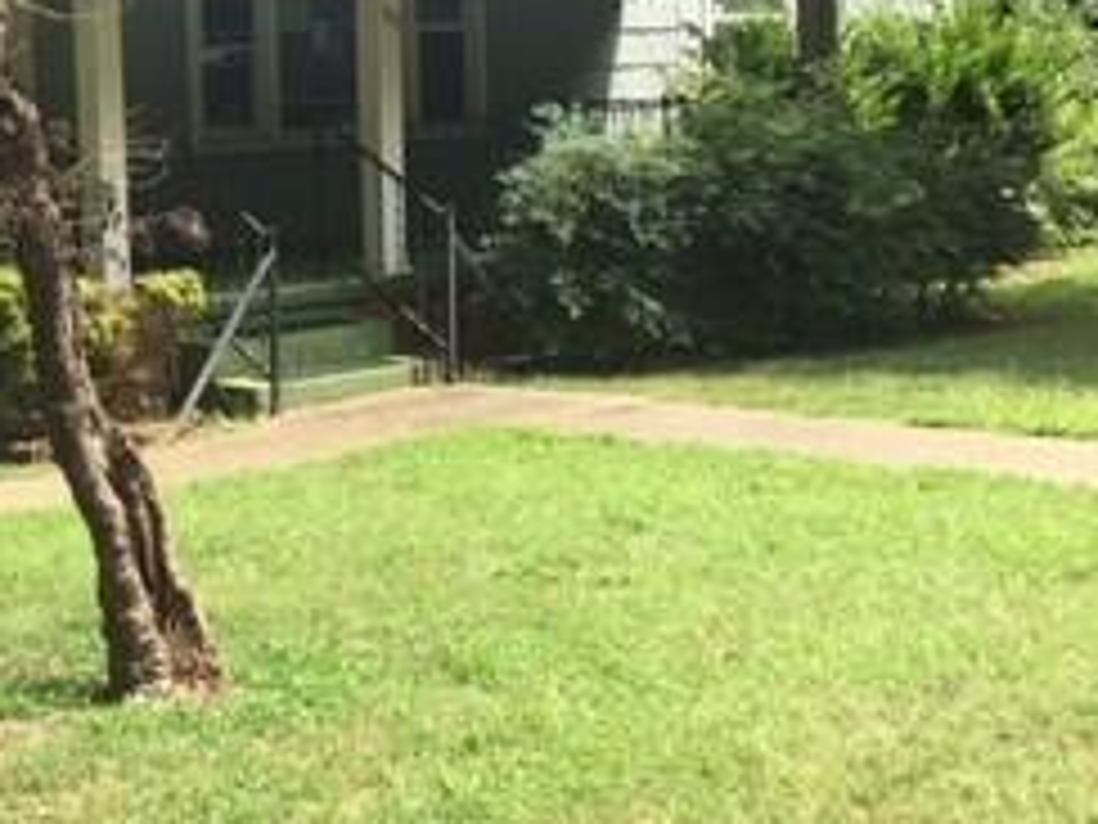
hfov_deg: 23.8
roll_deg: +3.4
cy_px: 176
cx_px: -162
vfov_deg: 19.2
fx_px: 2411
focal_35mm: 76
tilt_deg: -3.1
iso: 25
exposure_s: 1/625
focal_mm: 4.15
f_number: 2.2
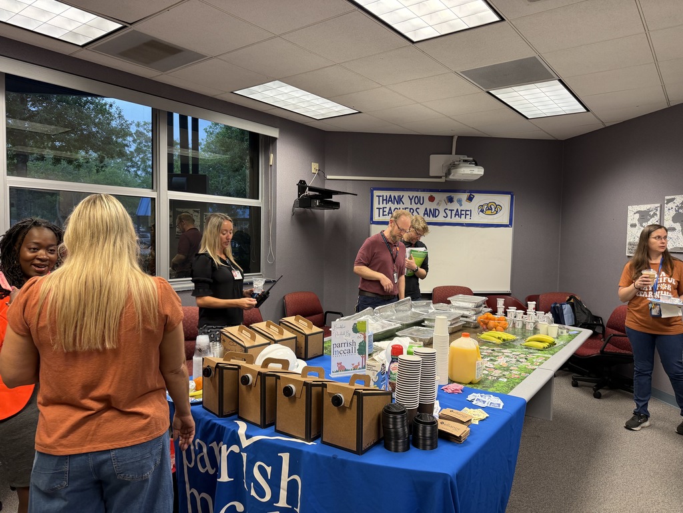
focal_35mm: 24
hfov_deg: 71.6
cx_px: 342
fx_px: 474
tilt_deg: -1.6
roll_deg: +0.1
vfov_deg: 56.8
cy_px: 256
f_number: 1.78
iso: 125
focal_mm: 6.76
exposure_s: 1/60
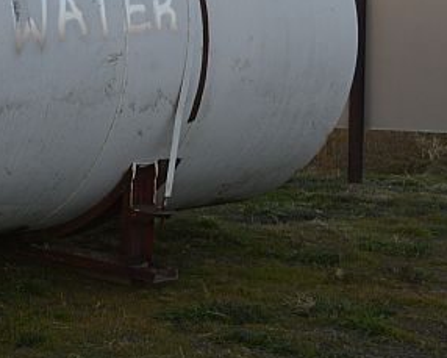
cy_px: -13
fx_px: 1694
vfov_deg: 11.9
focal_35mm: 128
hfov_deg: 13.7
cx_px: -303
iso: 125
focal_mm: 26
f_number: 5.6
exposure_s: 1/125
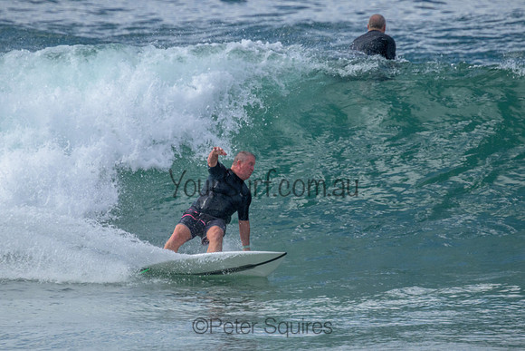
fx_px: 15241
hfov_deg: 2.0
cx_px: 302
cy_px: 122
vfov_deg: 1.3
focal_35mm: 1045
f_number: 11
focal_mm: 800
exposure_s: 1/1000
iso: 1600
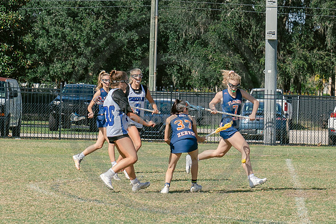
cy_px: 127
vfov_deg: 6.1
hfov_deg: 9.1
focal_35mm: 225
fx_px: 2102
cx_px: 204
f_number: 5.6
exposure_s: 1/1000
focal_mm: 70
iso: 250
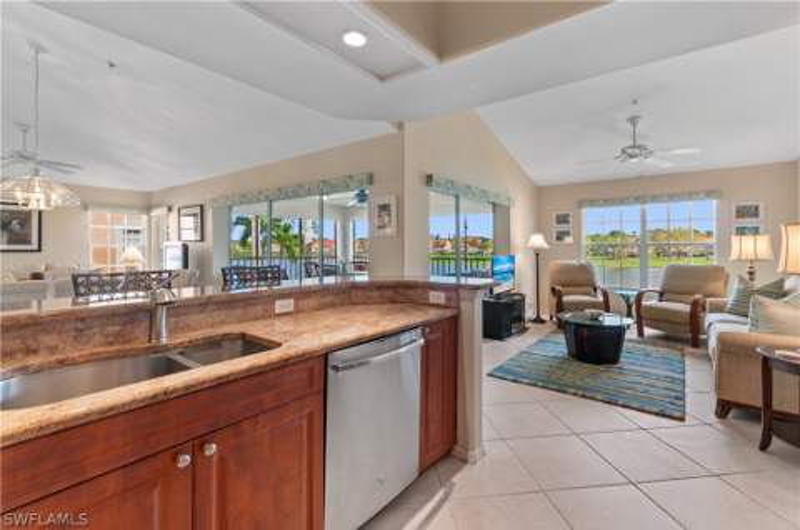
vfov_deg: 77.1
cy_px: 265
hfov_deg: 100.5
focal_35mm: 15
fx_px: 333
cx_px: 400
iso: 200
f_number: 5.6
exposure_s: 1/6
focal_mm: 10
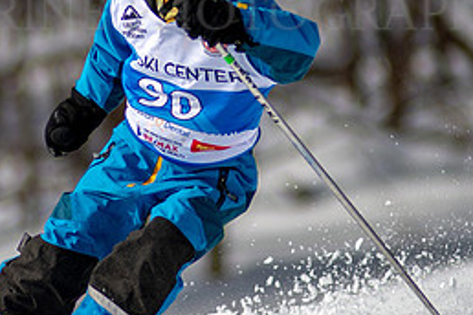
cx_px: 124
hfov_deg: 1.8
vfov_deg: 1.2
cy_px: 28
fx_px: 15056
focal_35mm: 1146
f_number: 2.8
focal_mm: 300
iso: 100
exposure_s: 1/6400
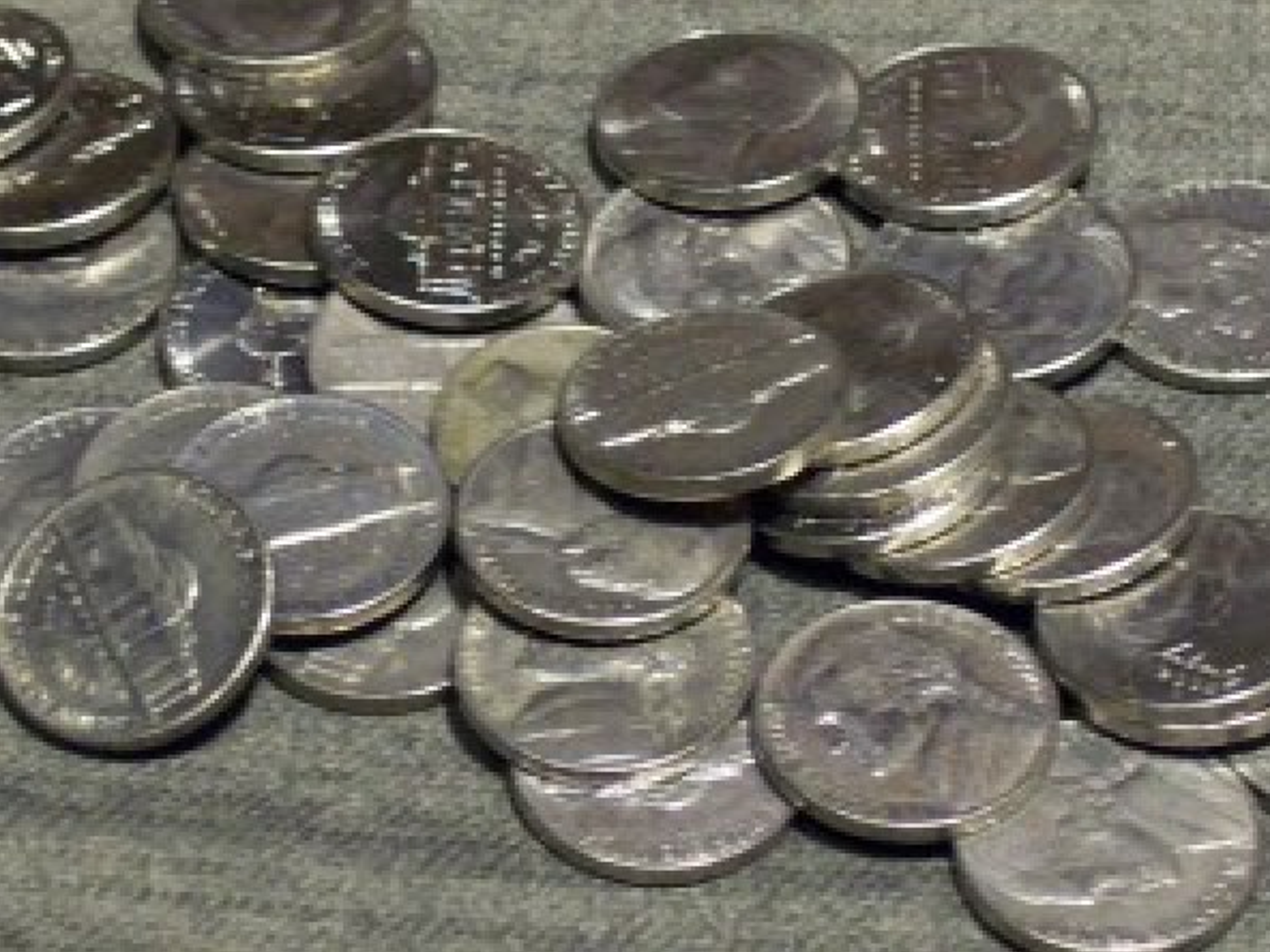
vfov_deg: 20.7
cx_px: 639
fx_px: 2605
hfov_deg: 27.4
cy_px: 478
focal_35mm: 71
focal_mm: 11.6
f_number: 3.8
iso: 160
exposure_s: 1/8.73
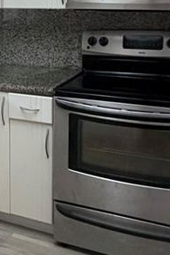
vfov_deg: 31.4
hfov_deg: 20.7
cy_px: 45
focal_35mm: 62
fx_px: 439
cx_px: -23
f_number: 2.2
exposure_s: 1/120
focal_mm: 2.22
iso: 160
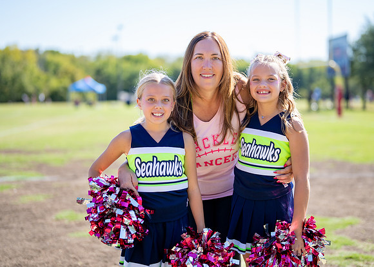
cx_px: 205
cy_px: 118
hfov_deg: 33.0
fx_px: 630
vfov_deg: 23.9
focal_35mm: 59
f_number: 1.2
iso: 250
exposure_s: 1/8000
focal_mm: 50
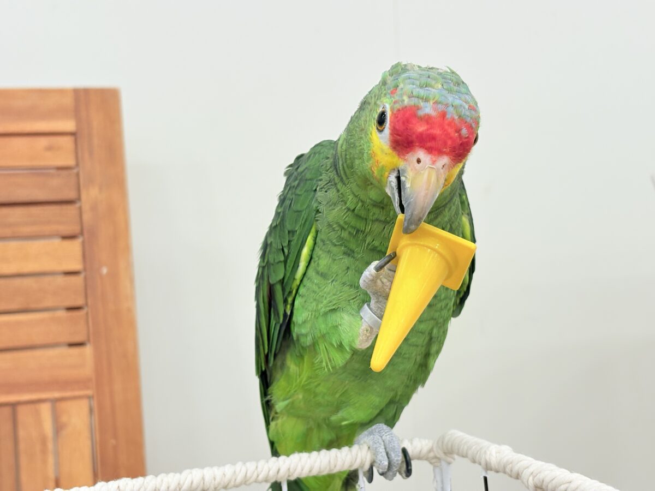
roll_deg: +4.0
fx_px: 984
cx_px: 328
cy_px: 246
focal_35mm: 52
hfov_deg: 36.8
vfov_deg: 28.0
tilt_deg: +0.6
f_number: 1.6
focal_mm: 5.96
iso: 80
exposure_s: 1/100
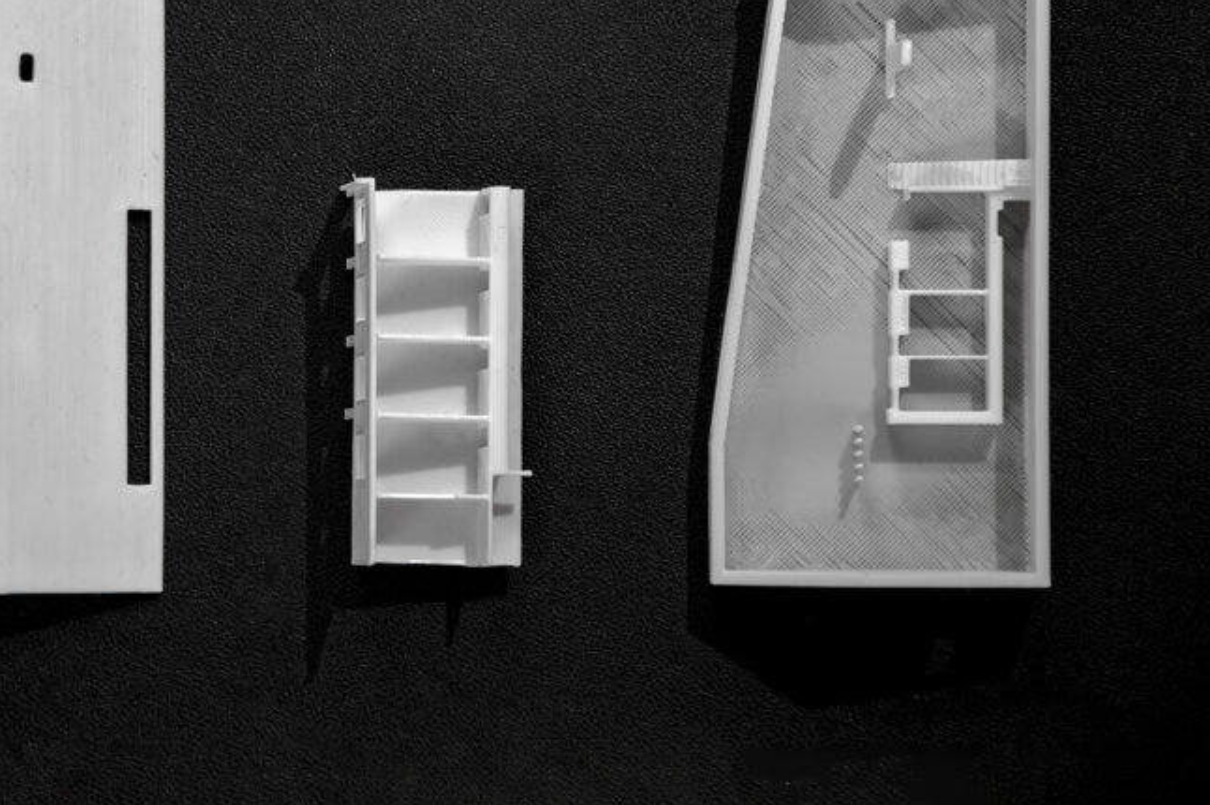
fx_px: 7785
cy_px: 250
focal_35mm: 232
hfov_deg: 8.9
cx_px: 422
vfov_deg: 5.9
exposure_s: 1/1.25
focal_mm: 105
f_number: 5.6
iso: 100
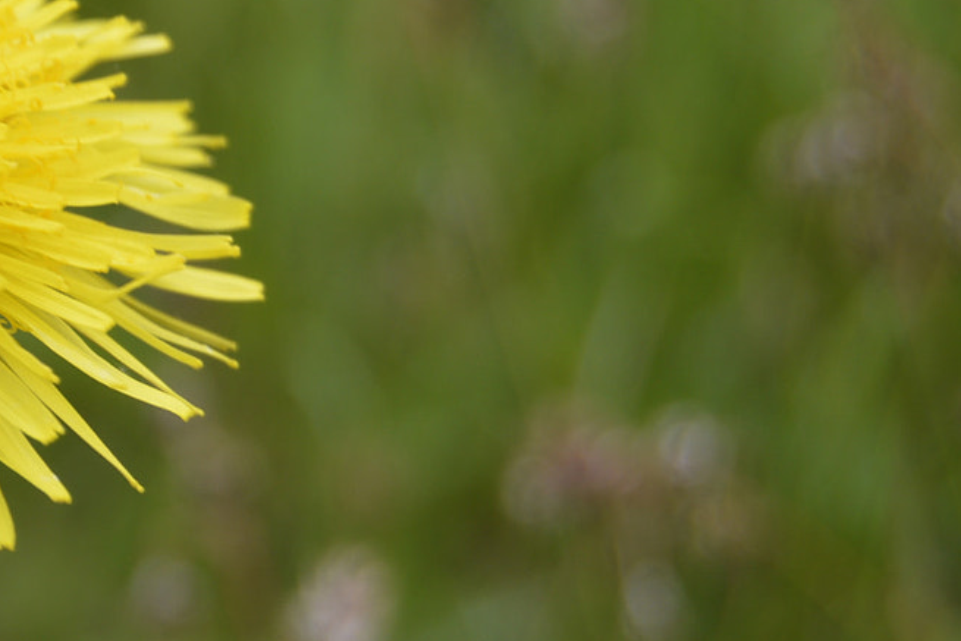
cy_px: 254
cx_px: -110
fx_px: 5372
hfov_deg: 10.1
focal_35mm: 201
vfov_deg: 6.8
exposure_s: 1/200
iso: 100
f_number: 7.1
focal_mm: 55
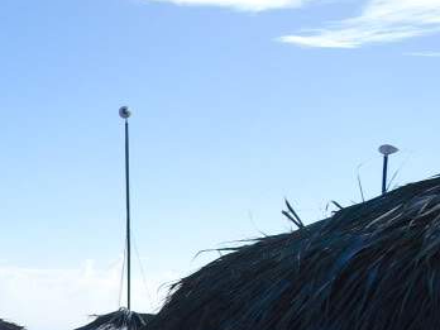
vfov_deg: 13.3
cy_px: 461
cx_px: -124
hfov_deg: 17.5
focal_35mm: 106
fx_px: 1347
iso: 64
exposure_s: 1/160
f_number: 7.8
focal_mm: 6.3
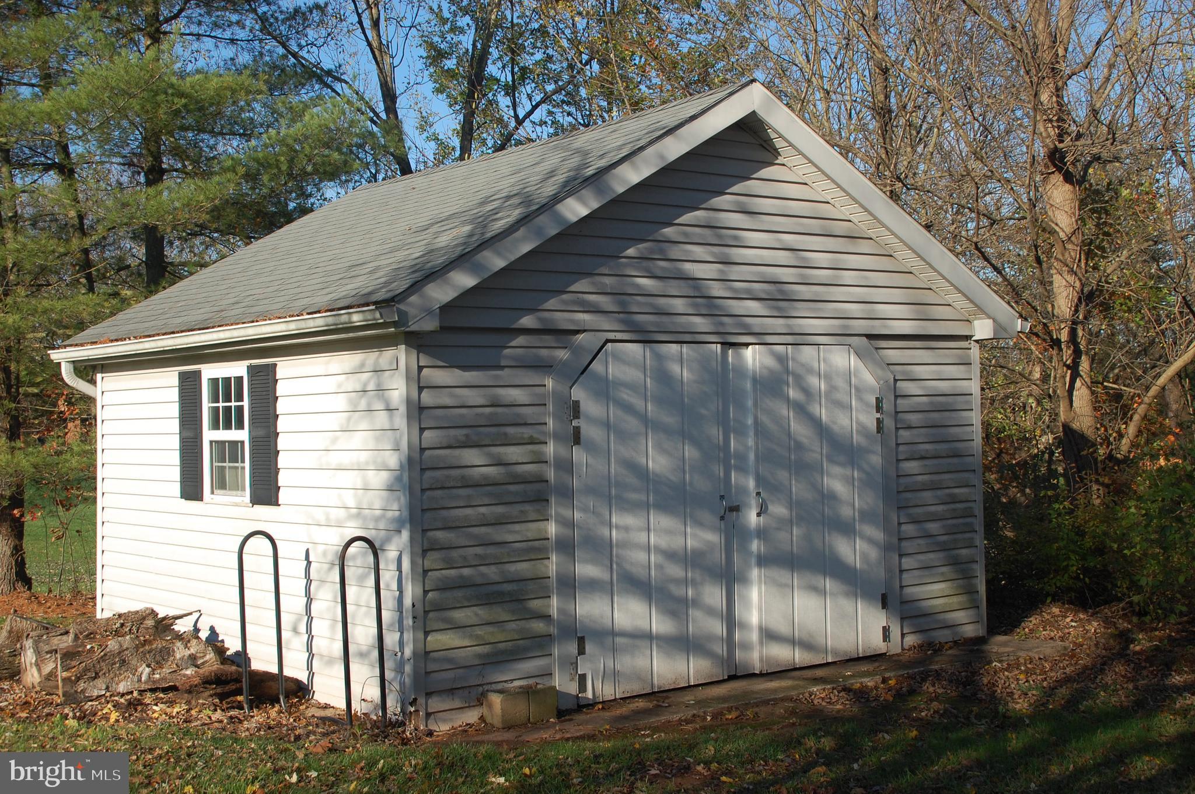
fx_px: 1592
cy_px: 397
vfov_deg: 28.0
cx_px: 598
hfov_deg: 41.2
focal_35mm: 48
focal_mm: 32
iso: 200
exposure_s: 1/320
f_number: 9
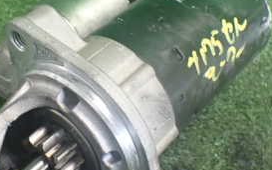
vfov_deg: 18.6
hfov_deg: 29.3
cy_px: 90
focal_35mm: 70
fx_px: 518
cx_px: 97
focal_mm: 5.4
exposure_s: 1/50
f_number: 2.3
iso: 800
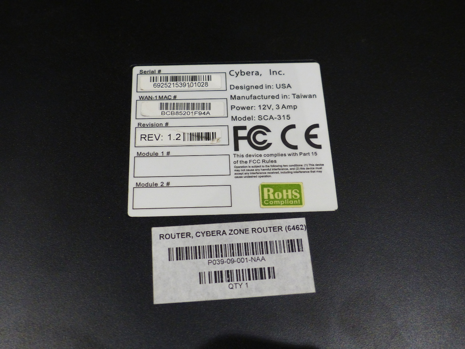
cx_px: 232
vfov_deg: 34.3
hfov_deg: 44.8
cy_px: 174
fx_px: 564
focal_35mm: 42
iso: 250
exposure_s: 1/60
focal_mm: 7.6
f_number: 2.8
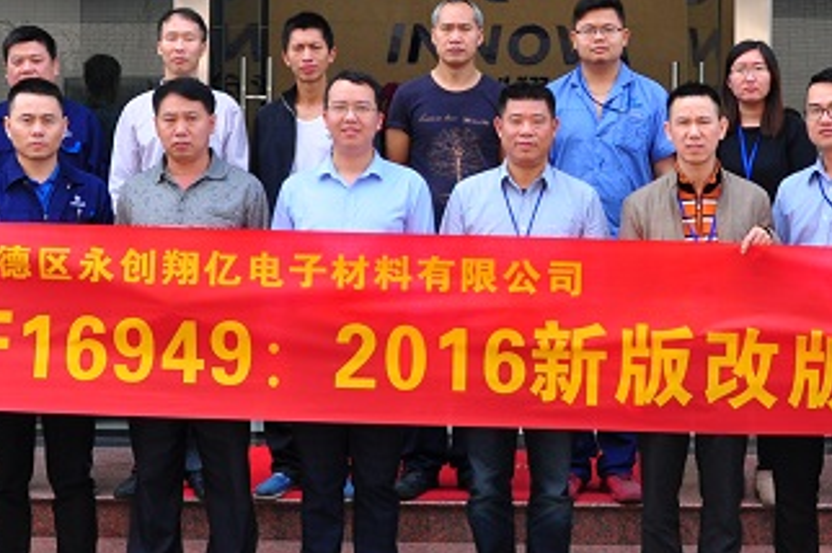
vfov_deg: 17.4
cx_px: 519
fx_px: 1806
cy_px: 187
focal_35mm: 78
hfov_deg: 25.9
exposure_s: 1/200
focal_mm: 21
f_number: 7.1
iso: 200
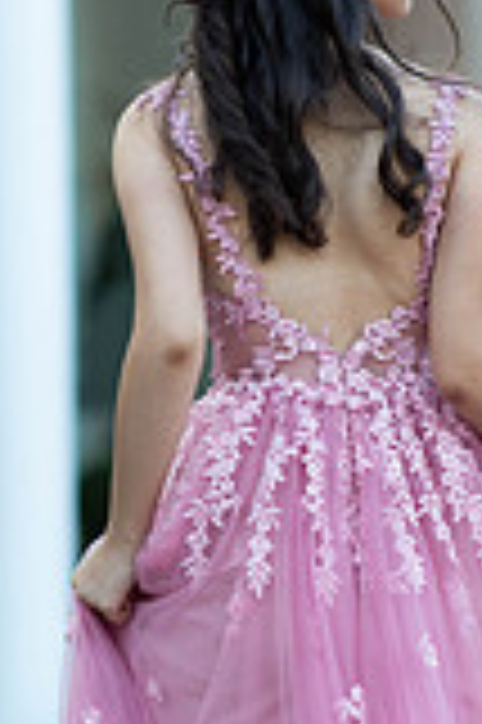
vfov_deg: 8.7
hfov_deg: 5.8
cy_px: 490
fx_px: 4770
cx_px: 255
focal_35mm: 237
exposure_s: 1/640
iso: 250
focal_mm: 85
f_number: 2
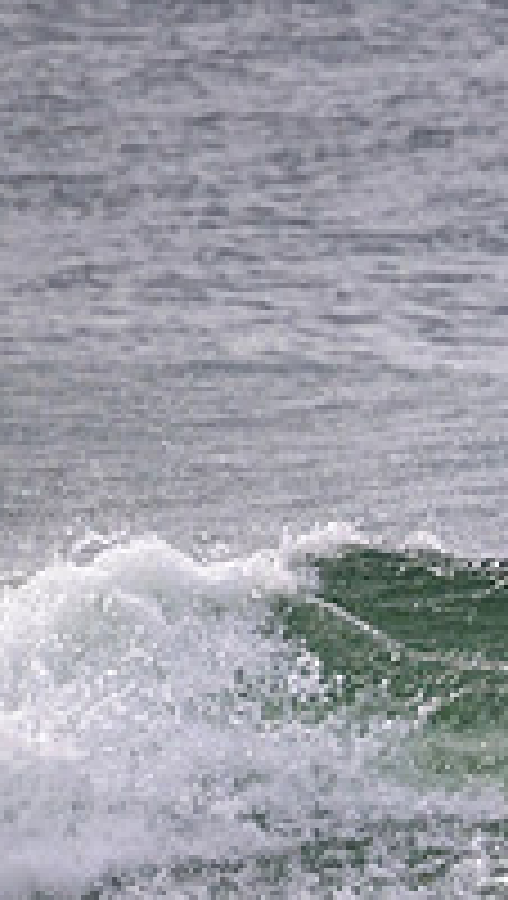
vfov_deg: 0.9
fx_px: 57948
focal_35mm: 2428
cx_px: 1281
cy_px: 682
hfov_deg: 0.5
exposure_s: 1/2000
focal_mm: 800
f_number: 11
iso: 1400
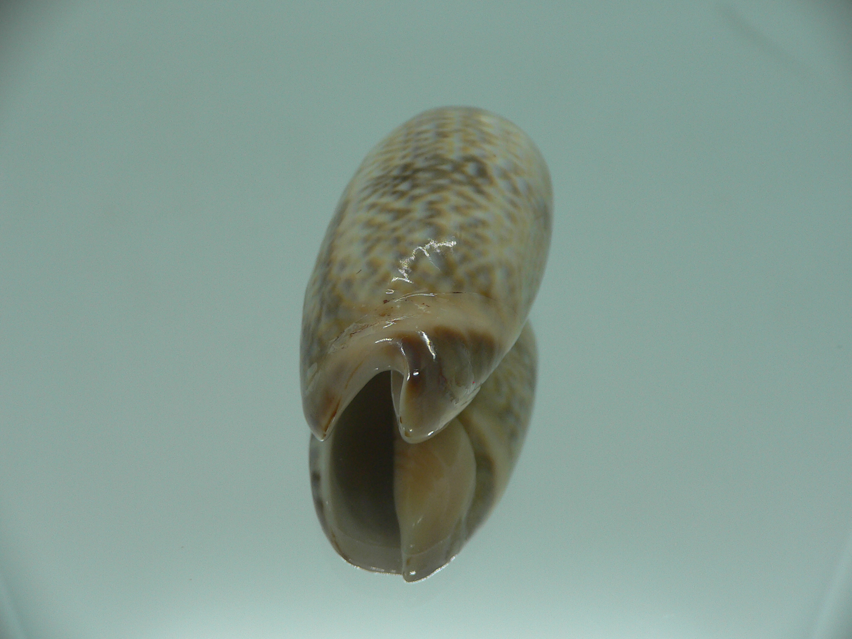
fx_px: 861
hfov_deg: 52.6
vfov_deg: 40.7
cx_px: 426
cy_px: 320
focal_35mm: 35
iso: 80
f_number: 2.8
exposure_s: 1/60
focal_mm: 4.6
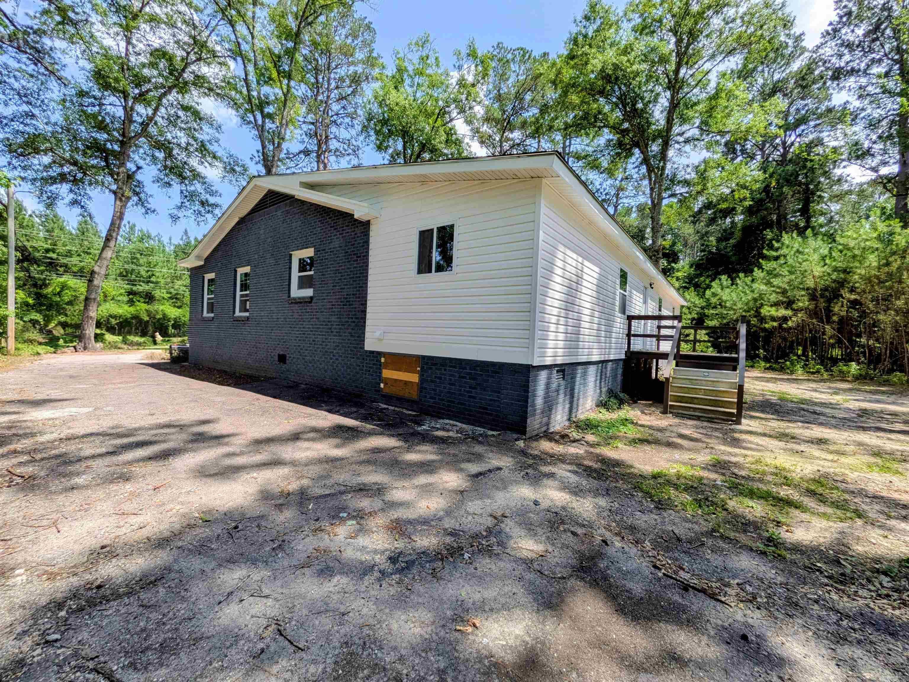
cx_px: 454
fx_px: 368
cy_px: 341
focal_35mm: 14
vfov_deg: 85.7
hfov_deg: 102.1
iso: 50
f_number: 2.2
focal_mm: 1.85
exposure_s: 1/1437
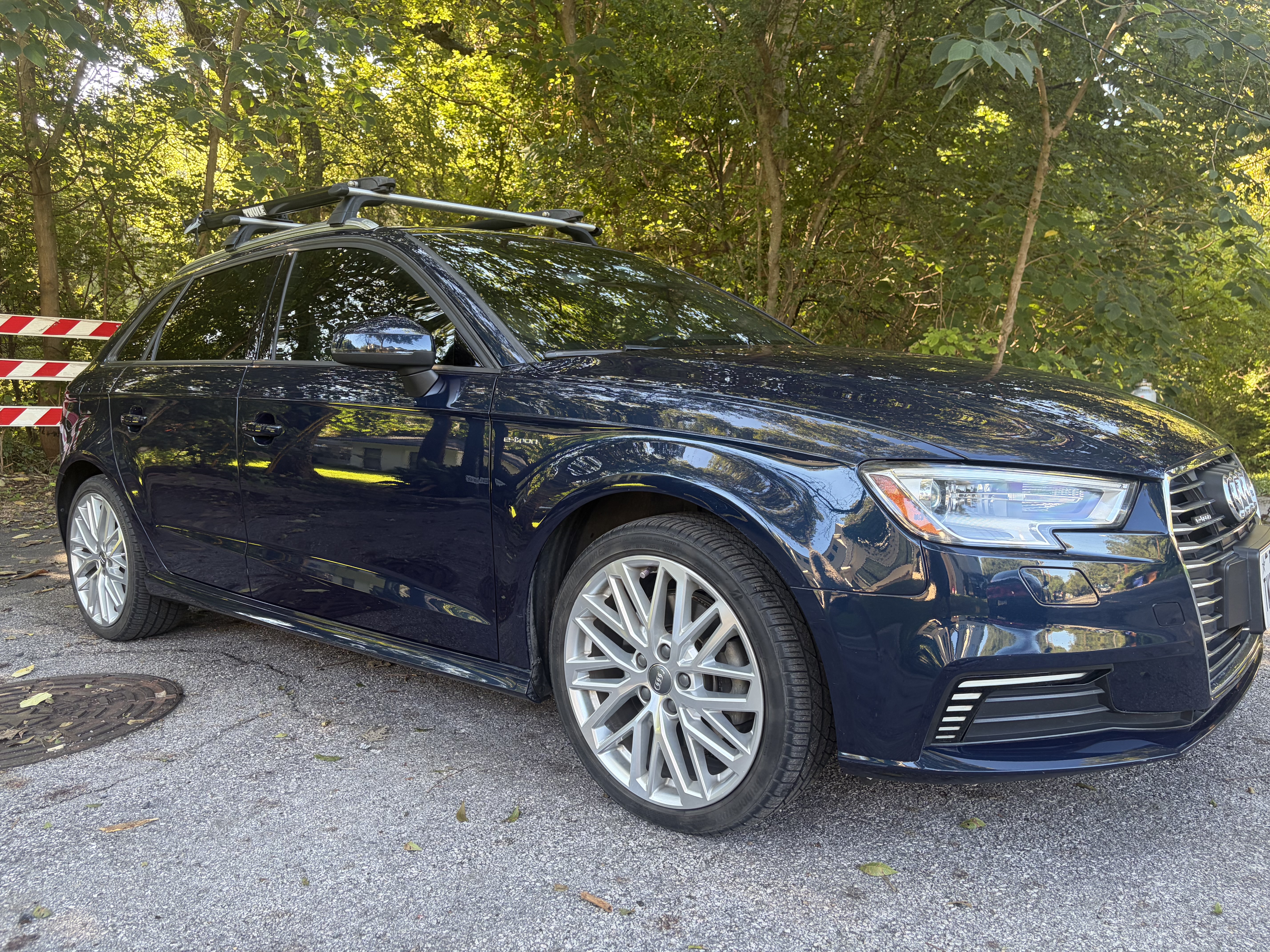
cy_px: 476
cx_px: 635
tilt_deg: -5.0
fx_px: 954
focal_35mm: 26
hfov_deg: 67.3
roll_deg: -1.4
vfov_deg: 53.1
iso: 100
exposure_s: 1/122
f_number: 1.6
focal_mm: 5.96
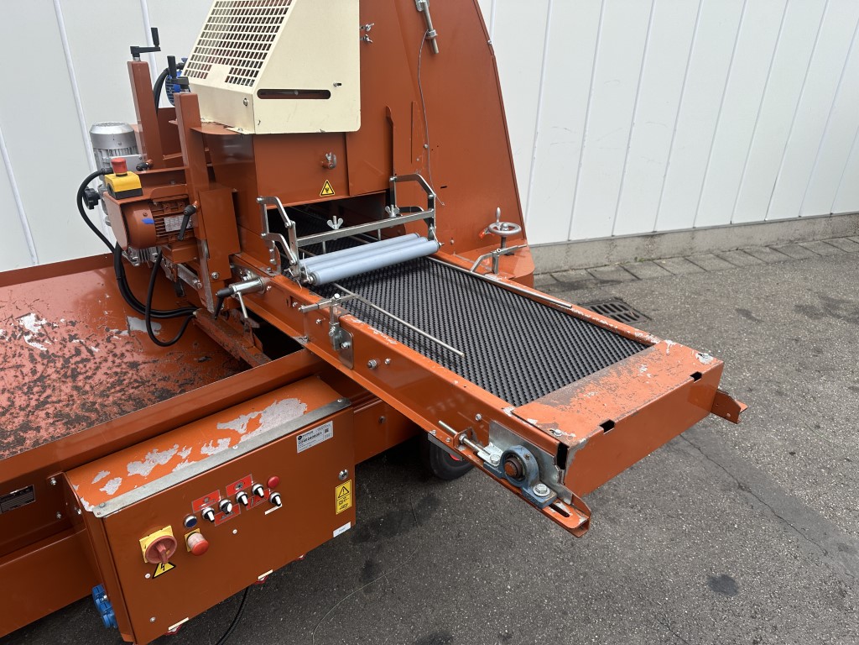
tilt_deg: -26.5
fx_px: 596
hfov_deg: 71.6
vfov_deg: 56.8
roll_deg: -2.2
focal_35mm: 24
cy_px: 322
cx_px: 430
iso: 80
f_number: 1.78
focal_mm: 6.86
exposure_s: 1/714
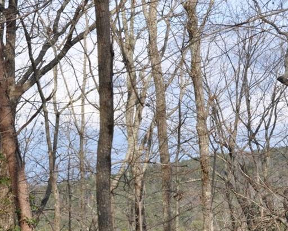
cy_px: 146
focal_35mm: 90
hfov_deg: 21.0
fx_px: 767
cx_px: 54
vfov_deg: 17.1
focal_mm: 32
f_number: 11
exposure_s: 1/125
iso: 200
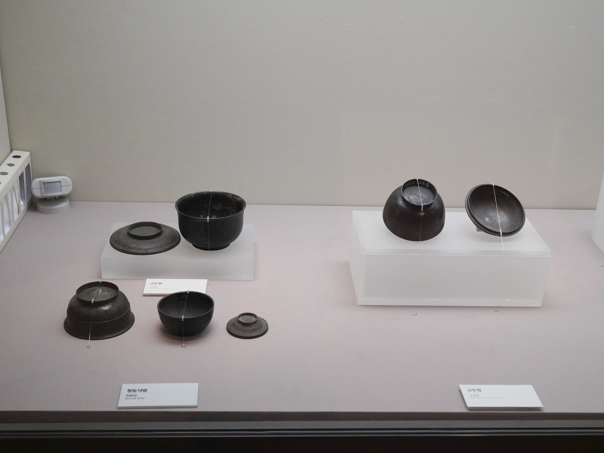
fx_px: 820
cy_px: 228
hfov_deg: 40.4
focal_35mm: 47
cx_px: 306
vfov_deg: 30.9
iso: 8000
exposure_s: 1/100
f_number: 9
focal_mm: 43
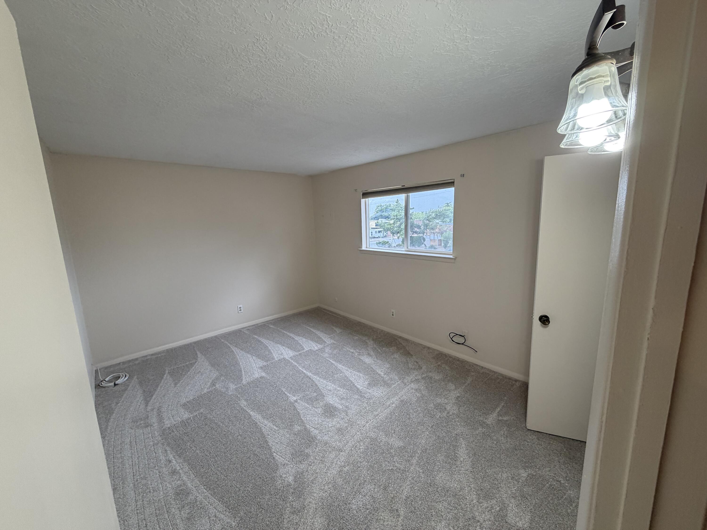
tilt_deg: -9.8
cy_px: 265
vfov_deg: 85.7
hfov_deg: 102.1
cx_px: 354
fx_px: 286
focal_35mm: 14
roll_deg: +2.7
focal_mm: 2.22
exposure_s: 1/120
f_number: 2.2
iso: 160
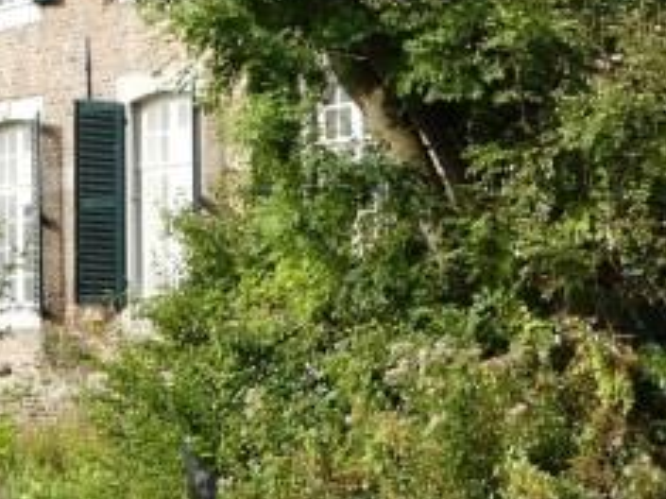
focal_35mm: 135
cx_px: 125
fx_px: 2596
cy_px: 230
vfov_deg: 11.0
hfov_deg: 14.5
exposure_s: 1/400
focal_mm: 5.4
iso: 80
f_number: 3.5
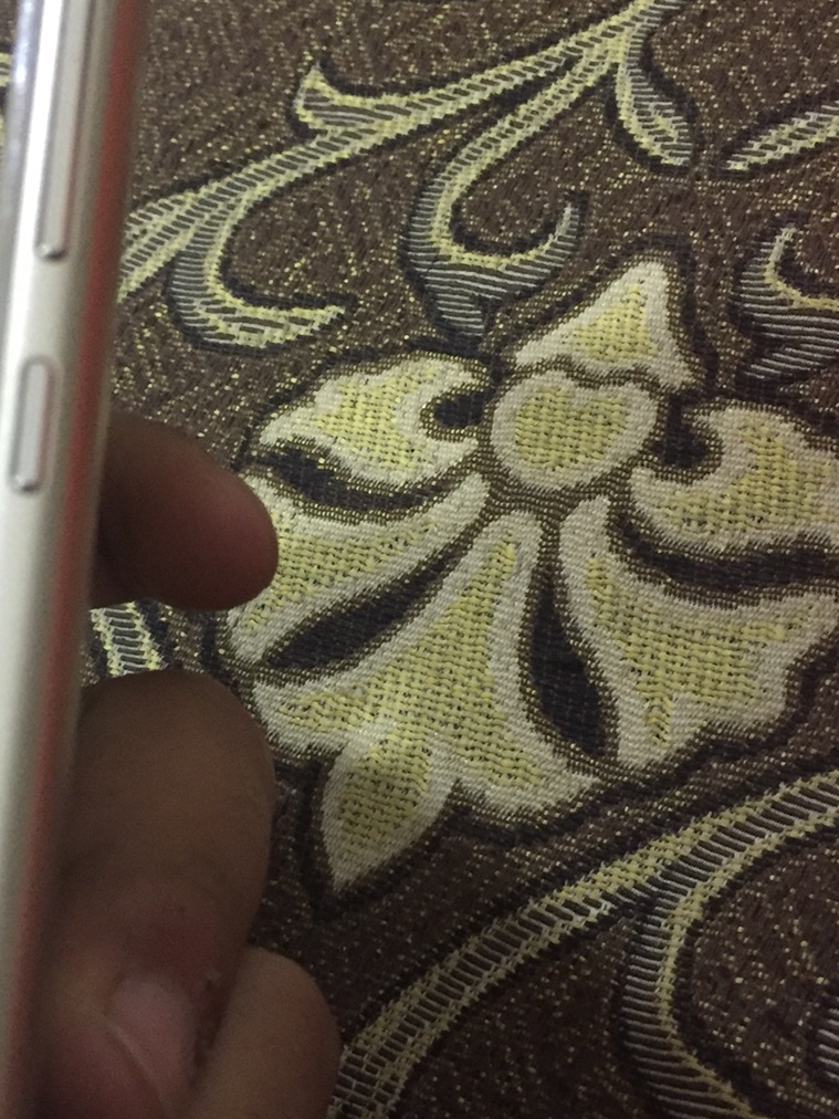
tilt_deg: -53.2
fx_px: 1777
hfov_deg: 26.4
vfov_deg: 34.8
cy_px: 662
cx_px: 274
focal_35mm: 55
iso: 320
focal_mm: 4.15
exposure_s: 1/17
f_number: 2.2
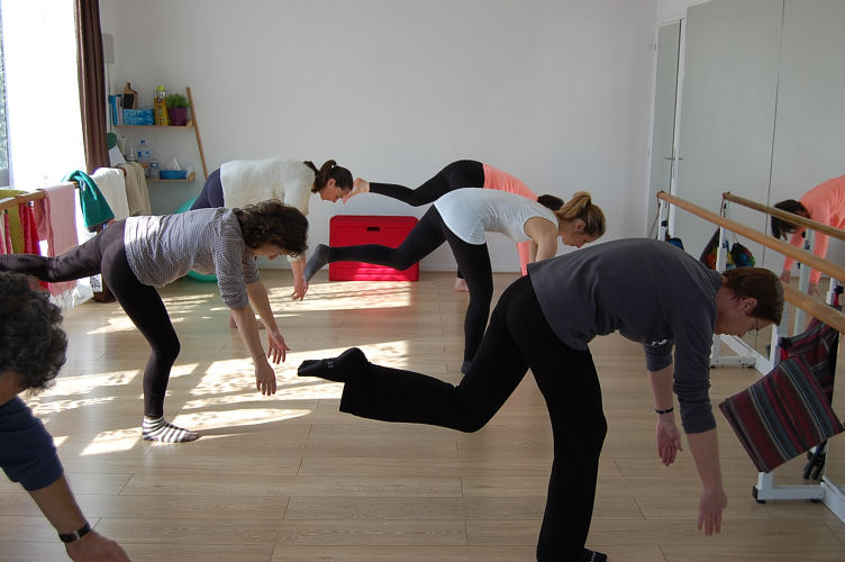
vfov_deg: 34.1
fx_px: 915
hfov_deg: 49.6
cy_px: 281
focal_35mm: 39
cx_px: 422
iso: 200
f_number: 5.6
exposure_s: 1/125
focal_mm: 26
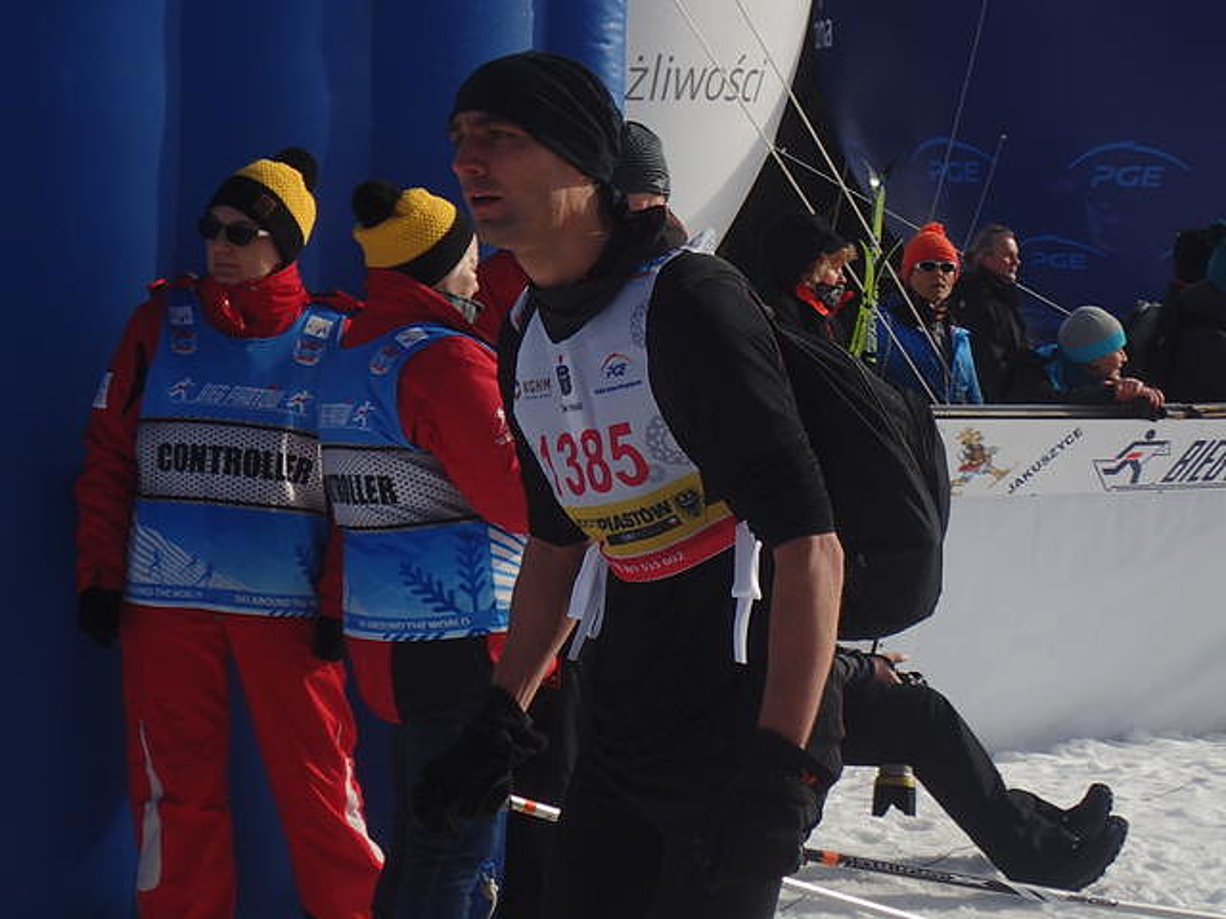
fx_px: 3542
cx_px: 613
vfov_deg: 14.8
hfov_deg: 19.6
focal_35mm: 100
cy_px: 460
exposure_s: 1/800
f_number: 4.9
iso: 100
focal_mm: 18
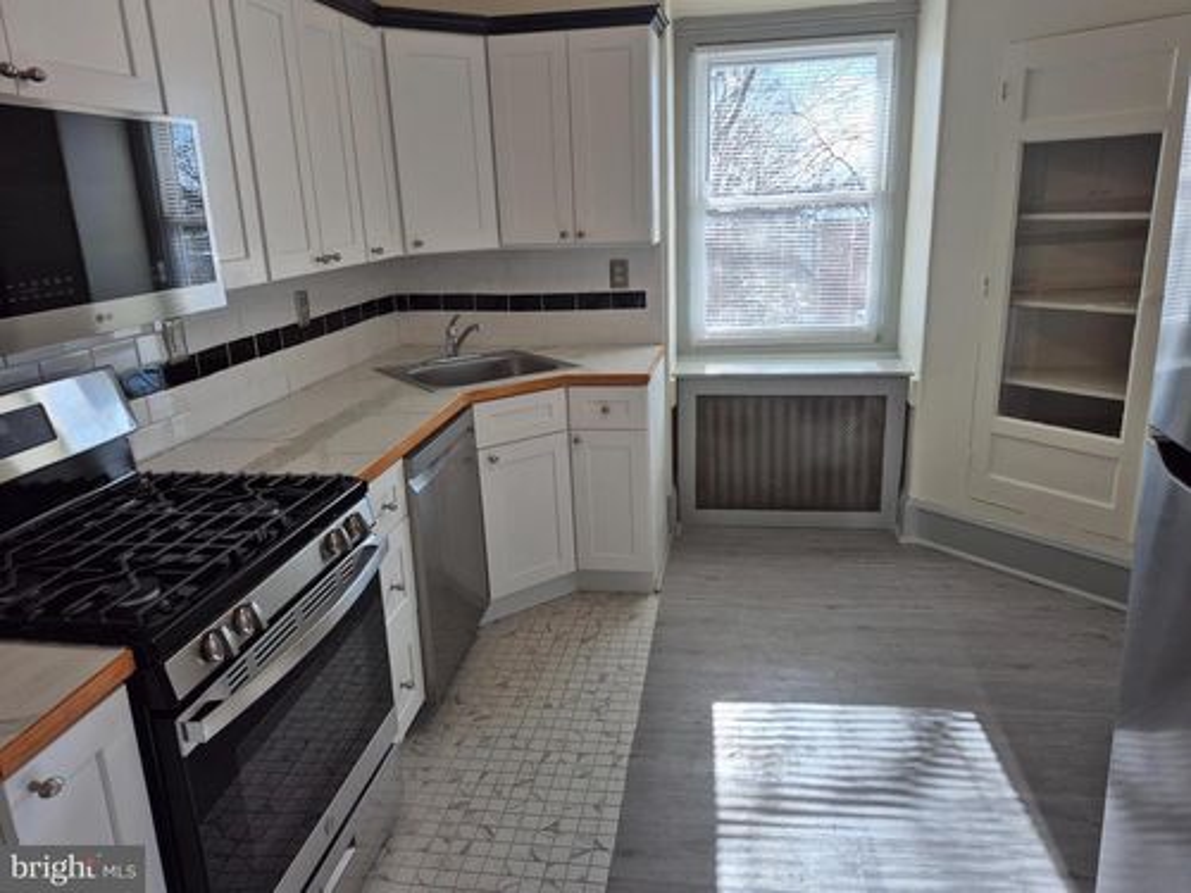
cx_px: 596
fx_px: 791
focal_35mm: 23
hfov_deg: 73.9
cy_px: 446
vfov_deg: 58.9
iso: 25
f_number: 1.8
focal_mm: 5.4
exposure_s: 1/236
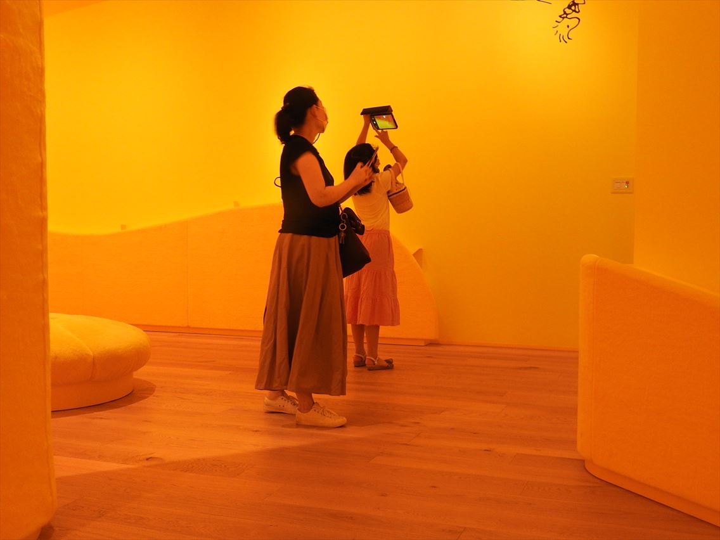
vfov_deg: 36.0
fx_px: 832
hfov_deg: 46.8
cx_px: 360
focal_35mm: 40
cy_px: 270
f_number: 3.8
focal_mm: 7.2
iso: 250
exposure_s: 1/30
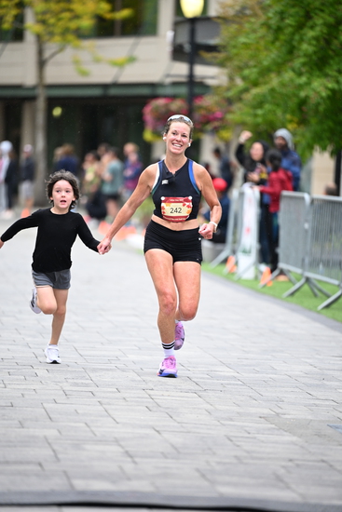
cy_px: 256
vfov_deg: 10.3
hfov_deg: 6.9
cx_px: 171
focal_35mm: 200
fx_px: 2848
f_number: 2.8
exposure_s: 1/1600
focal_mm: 200
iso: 1250
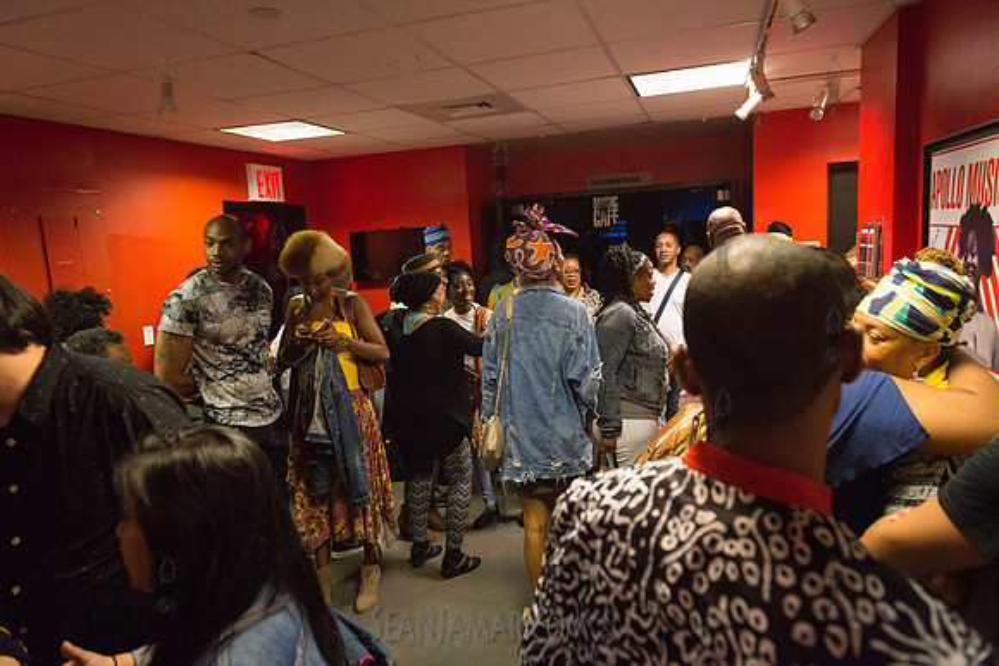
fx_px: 666
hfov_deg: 73.7
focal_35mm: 24
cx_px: 500
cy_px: 333
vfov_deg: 53.2
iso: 2000
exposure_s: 1/160
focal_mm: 24
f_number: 4
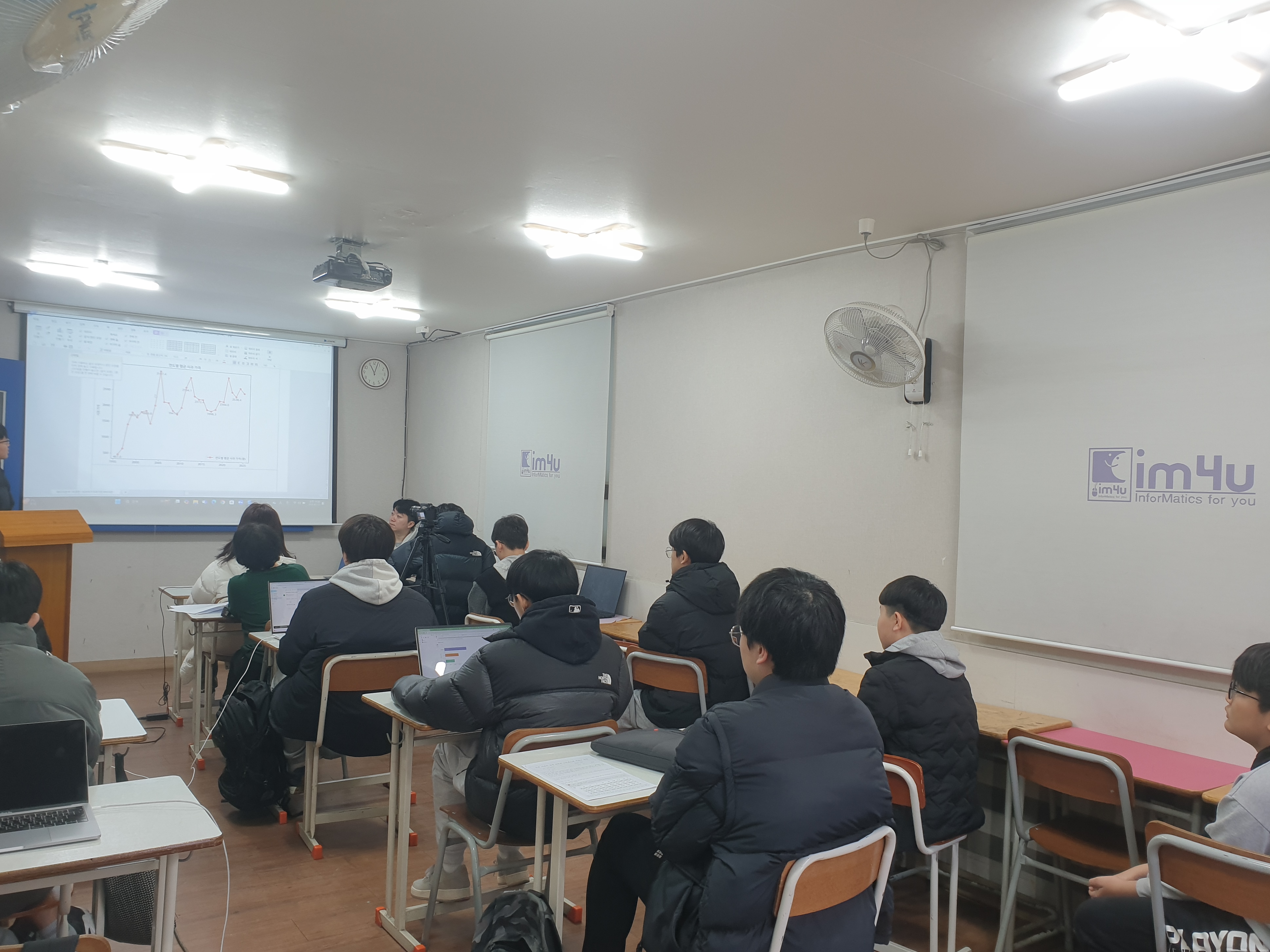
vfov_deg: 51.3
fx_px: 991
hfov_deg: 65.3
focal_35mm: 27
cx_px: 613
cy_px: 489
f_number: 2.4
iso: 64
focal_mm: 4.3
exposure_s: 1/60
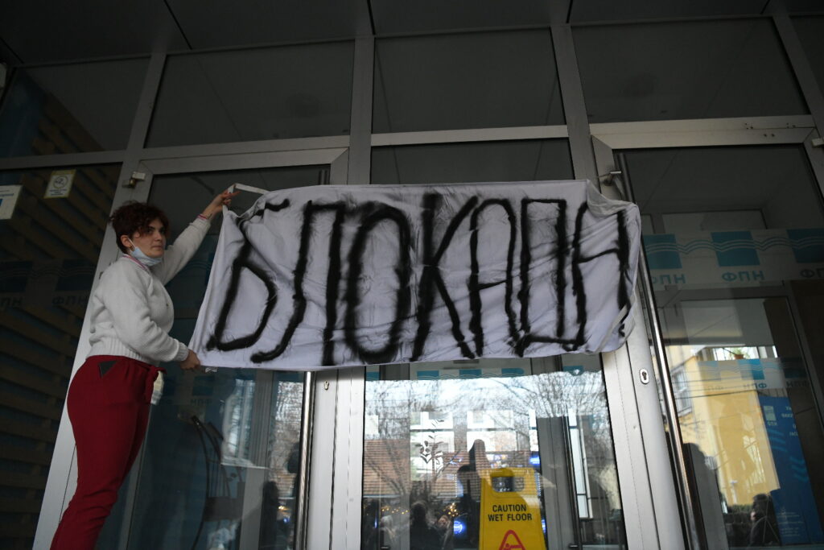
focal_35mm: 24
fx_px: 549
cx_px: 412
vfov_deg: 53.1
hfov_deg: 73.7
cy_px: 275
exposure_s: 1/320
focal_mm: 24
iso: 3200
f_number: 4
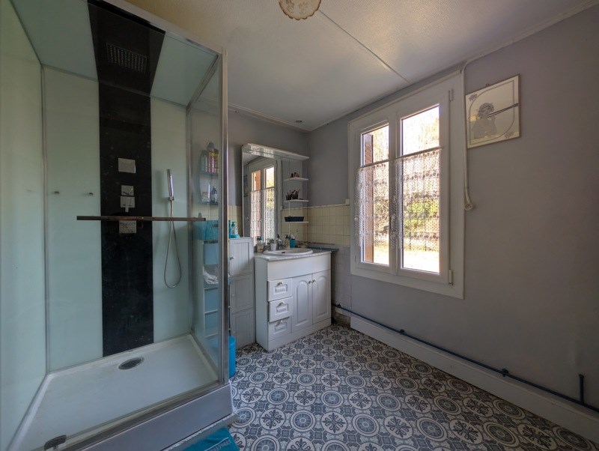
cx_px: 300
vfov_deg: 94.6
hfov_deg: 110.5
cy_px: 226
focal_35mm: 12
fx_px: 208
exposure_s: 1/136
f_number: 1.7
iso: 56
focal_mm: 2.02
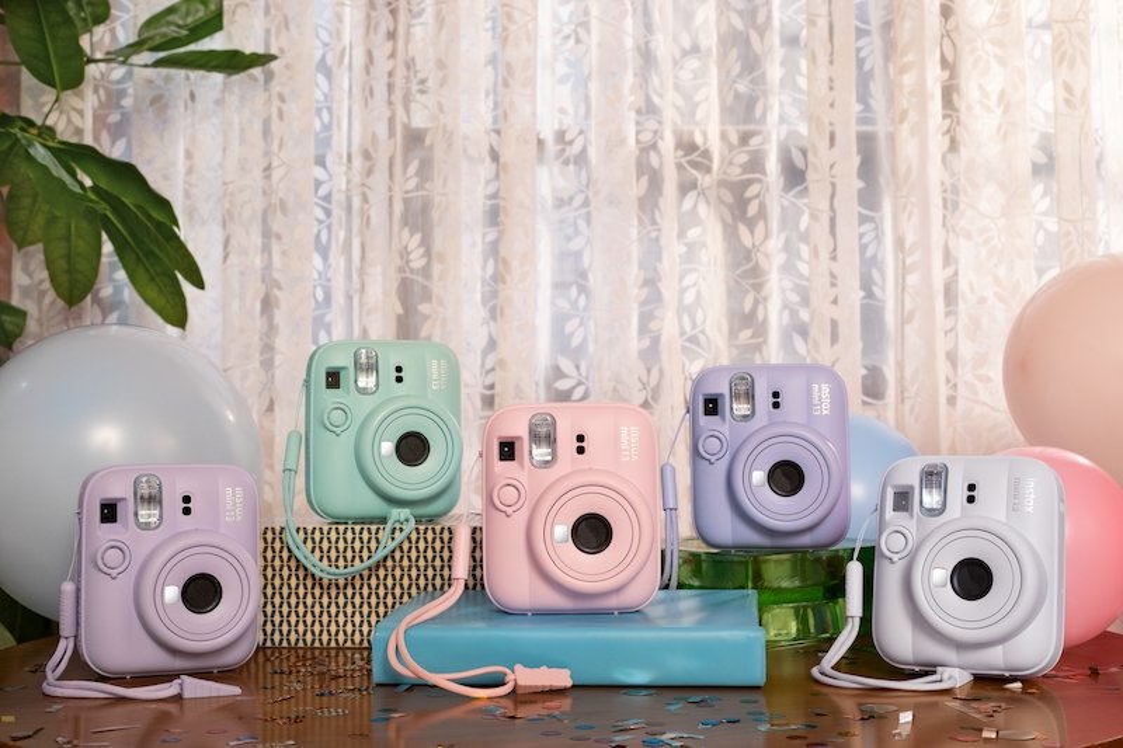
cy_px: 374
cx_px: 562
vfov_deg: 27.0
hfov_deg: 39.6
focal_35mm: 50
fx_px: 1559
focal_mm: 33
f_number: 9
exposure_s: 1/125
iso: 800
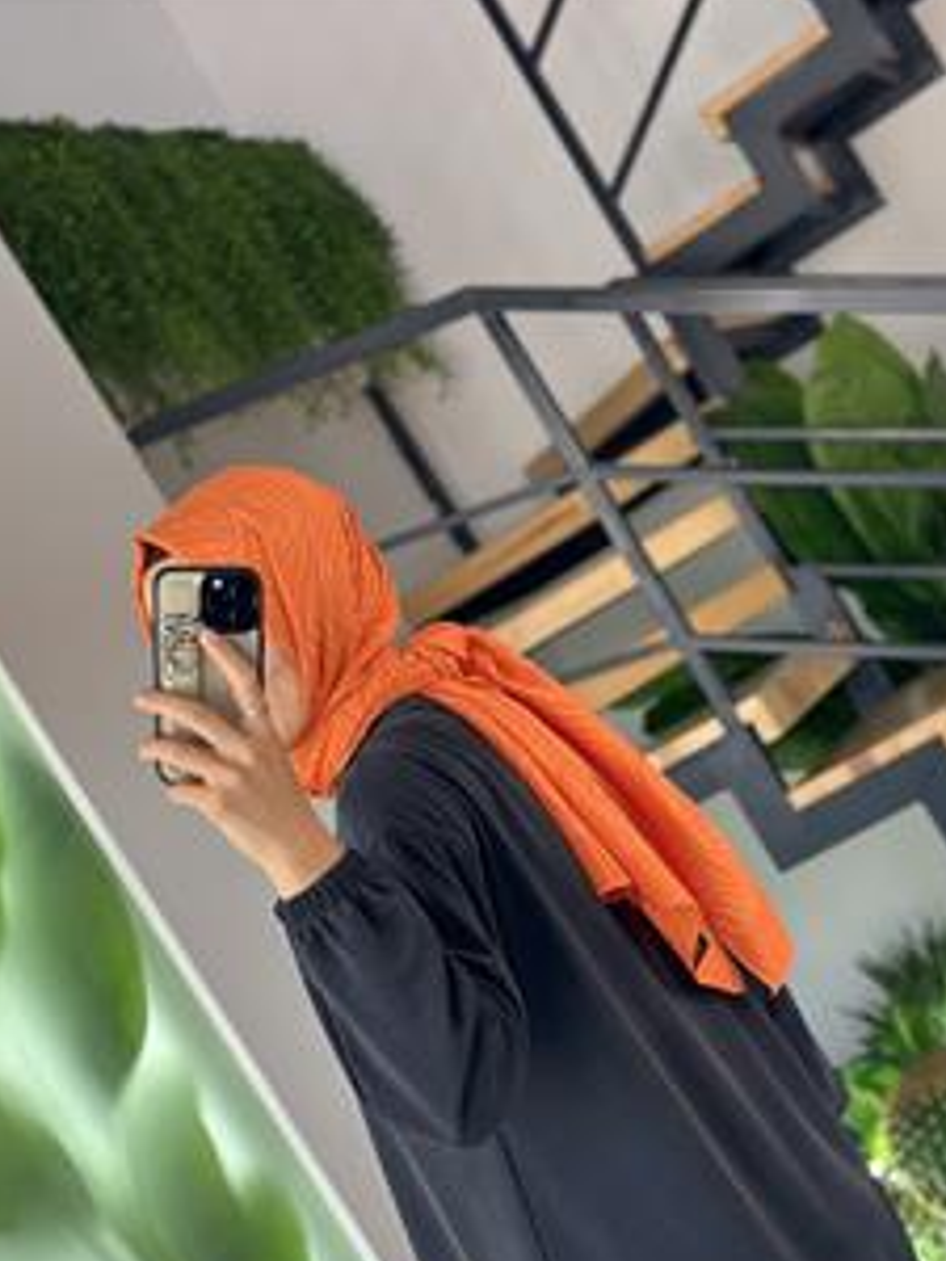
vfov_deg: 29.2
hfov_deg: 22.3
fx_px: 2405
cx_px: 475
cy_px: 843
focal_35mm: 66
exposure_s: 1/202
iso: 80
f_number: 1.78
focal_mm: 6.86
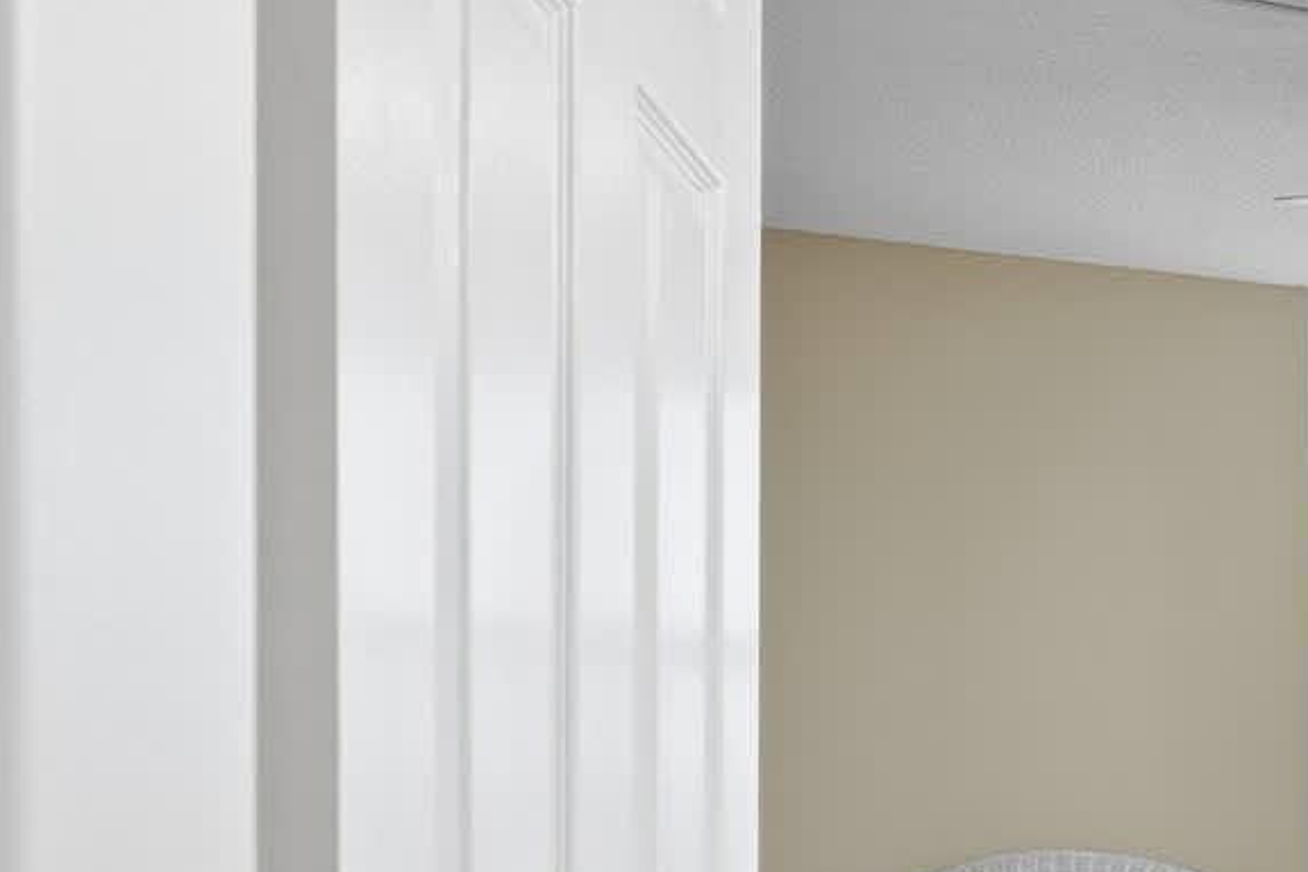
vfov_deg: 22.1
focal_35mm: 59
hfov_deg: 23.3
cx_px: 2182
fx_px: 2143
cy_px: 889
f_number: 8
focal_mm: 17
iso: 400
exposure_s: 1/400
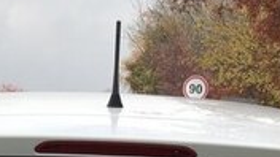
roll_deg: -1.4
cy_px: 368
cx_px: 110
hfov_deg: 12.3
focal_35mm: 175
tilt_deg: -9.7
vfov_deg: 6.6
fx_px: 1299
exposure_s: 1/921
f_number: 2.8
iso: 20
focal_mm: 6.6
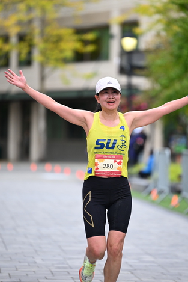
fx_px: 1651
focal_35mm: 211
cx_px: 107
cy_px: 142
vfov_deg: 9.7
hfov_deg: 6.5
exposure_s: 1/1600
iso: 640
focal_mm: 180
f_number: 2.8
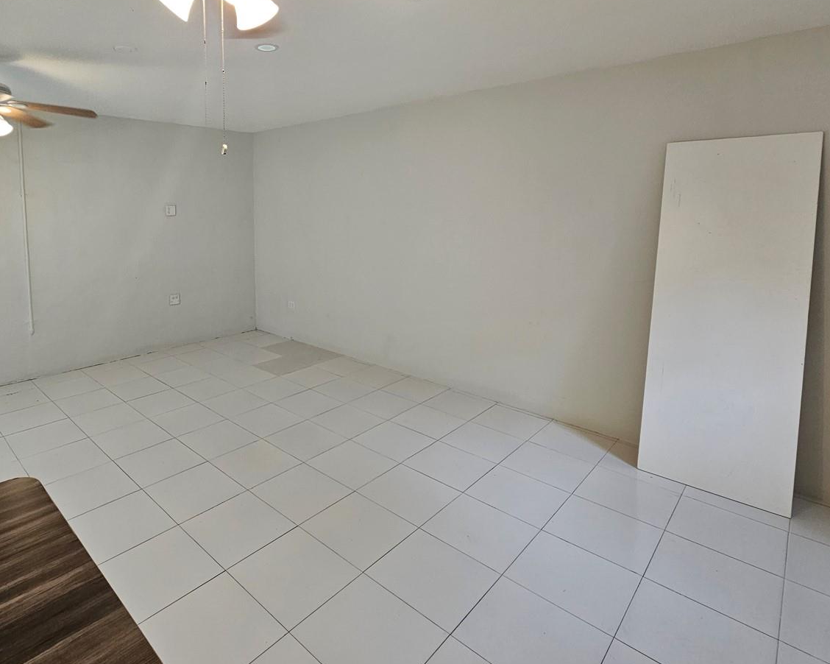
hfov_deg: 84.9
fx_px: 442
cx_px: 317
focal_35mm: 18
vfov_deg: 72.3
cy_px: 242
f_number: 2.2
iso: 125
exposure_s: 1/60
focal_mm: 2.2
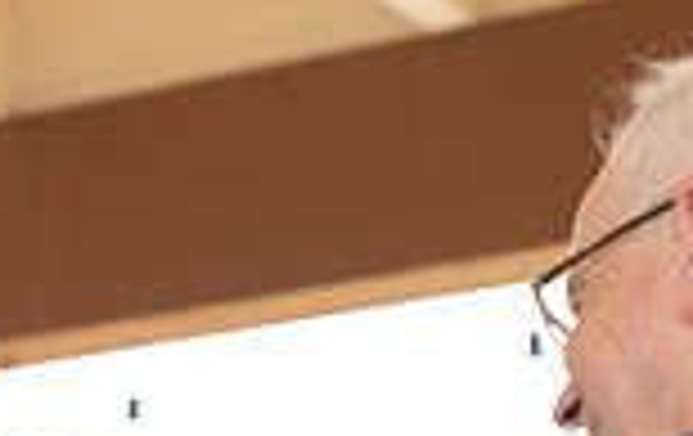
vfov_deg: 4.9
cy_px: 721
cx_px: 162
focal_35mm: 268
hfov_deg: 7.8
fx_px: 5073
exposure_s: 1/100
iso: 100
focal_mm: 70
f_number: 3.2
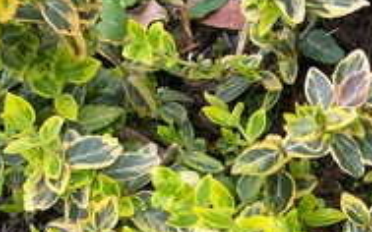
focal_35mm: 89
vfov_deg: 14.2
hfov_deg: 22.6
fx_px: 902
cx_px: 346
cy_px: 285
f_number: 2.7
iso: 80
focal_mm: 6
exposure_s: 1/123
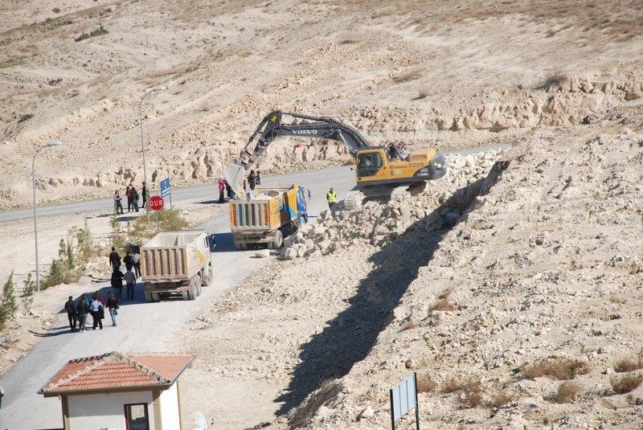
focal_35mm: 202
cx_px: 322
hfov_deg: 10.2
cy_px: 215
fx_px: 3620
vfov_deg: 6.8
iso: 400
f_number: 9
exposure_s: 1/1250
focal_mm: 135
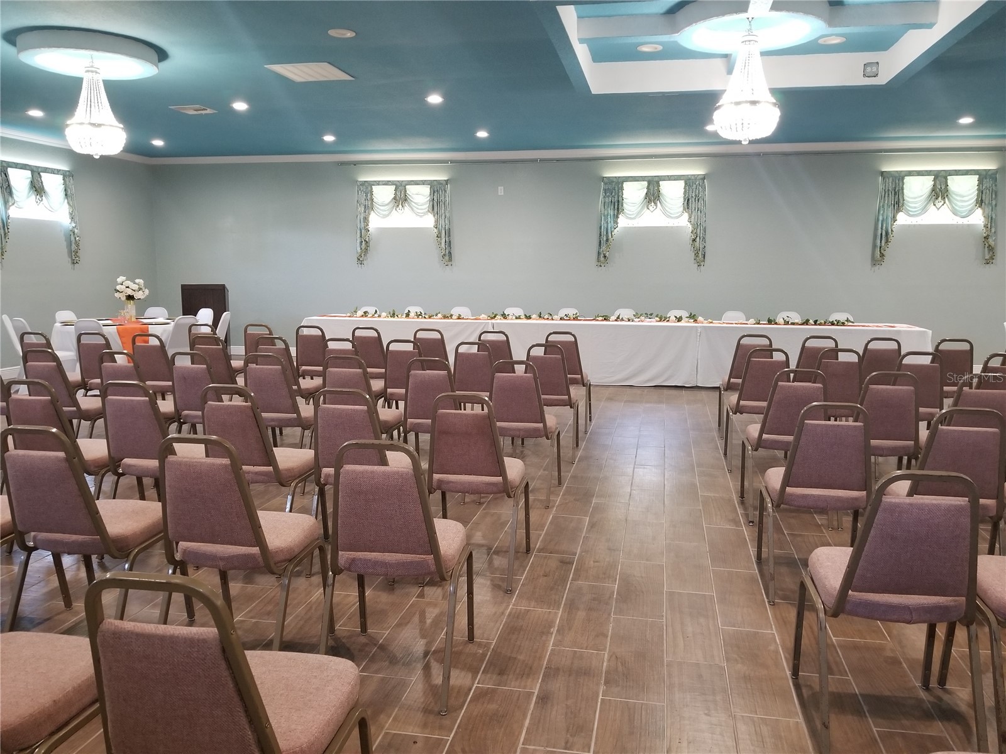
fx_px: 756
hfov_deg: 67.3
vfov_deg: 53.1
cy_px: 377
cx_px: 503
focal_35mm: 26
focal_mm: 4.3
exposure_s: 1/24
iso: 250
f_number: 1.7
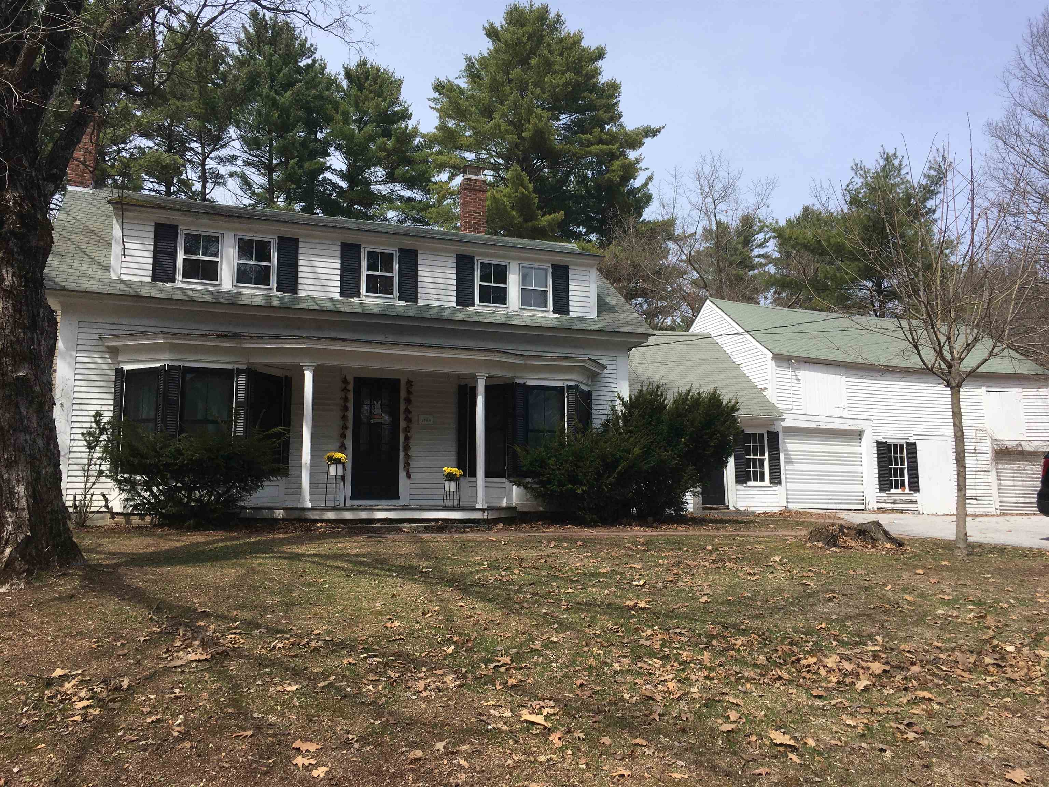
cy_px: 394
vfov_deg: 48.2
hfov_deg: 61.7
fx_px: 879
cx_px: 524
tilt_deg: +8.3
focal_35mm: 29
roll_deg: -0.5
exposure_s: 1/1603
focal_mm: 4.15
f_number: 2.2
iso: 25
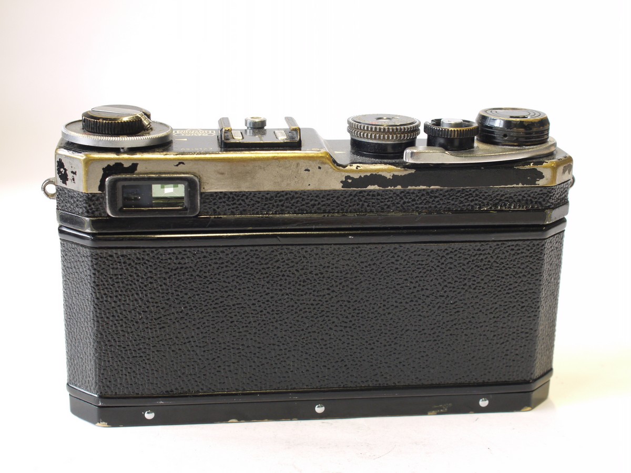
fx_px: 1094
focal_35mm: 60
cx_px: 316
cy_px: 236
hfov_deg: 32.2
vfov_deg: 24.4
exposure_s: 1/20
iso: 400
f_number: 6.3
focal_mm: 30
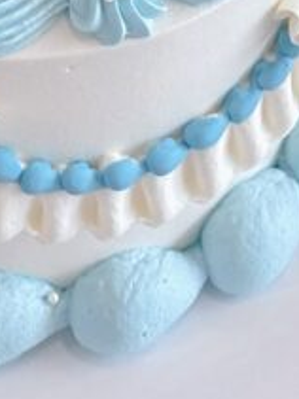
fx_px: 2686
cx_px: -70
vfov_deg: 8.3
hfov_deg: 6.3
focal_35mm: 233
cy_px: -193
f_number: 1.78
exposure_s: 1/50
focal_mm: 6.86
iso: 80
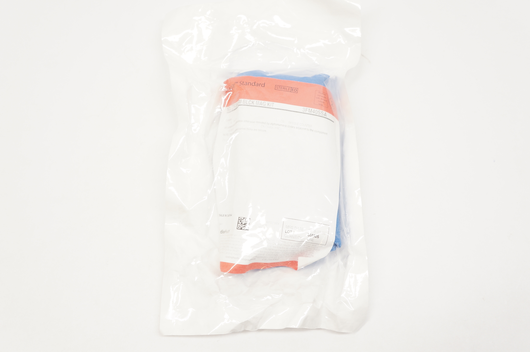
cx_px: 265
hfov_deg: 49.6
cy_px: 176
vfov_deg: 34.1
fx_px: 574
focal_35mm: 39
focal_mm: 26
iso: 400
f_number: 5.6
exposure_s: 1/60
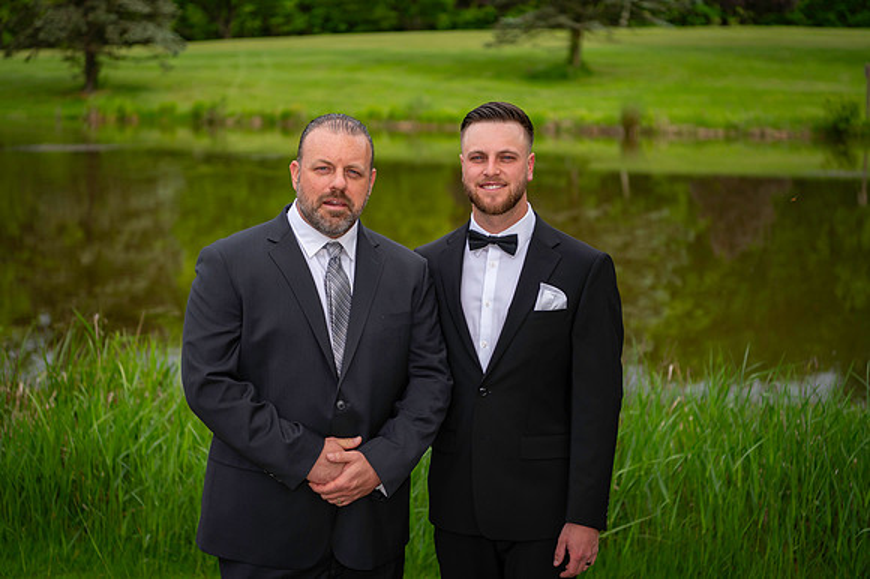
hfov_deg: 28.9
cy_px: 290
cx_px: 435
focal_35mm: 70
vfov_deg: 19.4
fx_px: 1691
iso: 400
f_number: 3.2
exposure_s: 1/3200
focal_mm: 70
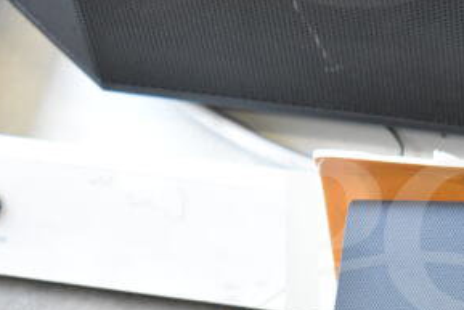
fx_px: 2244
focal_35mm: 174
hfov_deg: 11.7
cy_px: 285
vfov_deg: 7.9
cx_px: 422
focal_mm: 55
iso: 4000
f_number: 5.6
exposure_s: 1/100
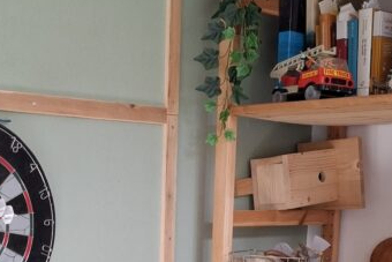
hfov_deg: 27.8
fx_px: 784
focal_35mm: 72
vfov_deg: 18.3
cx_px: 114
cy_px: 284
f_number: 1.8
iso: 200
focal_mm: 5.54
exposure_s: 1/100
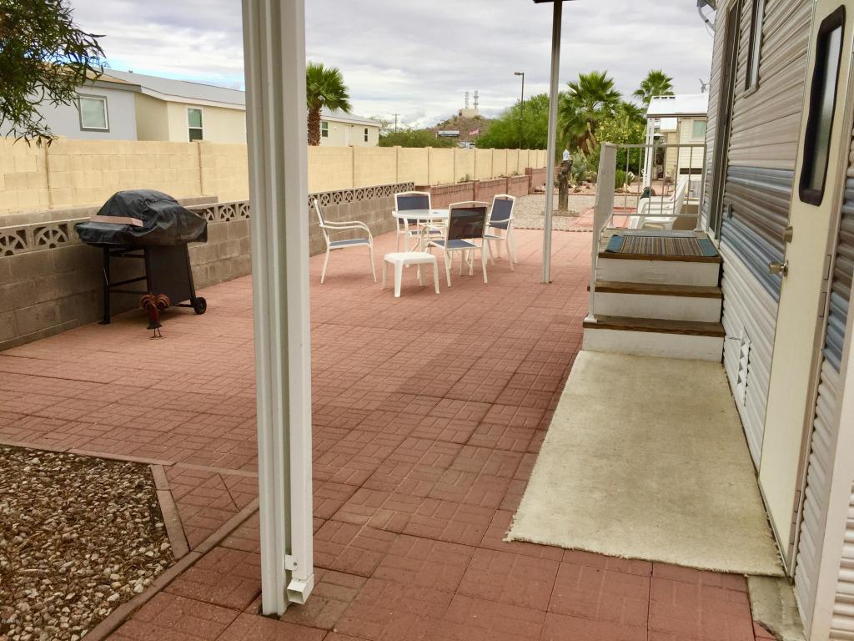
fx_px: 715
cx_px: 427
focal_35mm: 29
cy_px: 320
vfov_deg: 48.2
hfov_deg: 61.7
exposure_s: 1/760
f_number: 2.2
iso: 32
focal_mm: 4.15
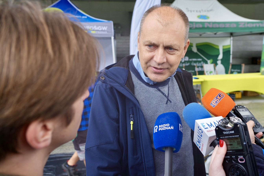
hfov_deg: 73.7
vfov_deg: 53.2
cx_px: 132
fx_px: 176
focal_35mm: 24
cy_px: 88
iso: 100
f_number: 4
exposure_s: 1/125
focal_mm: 24
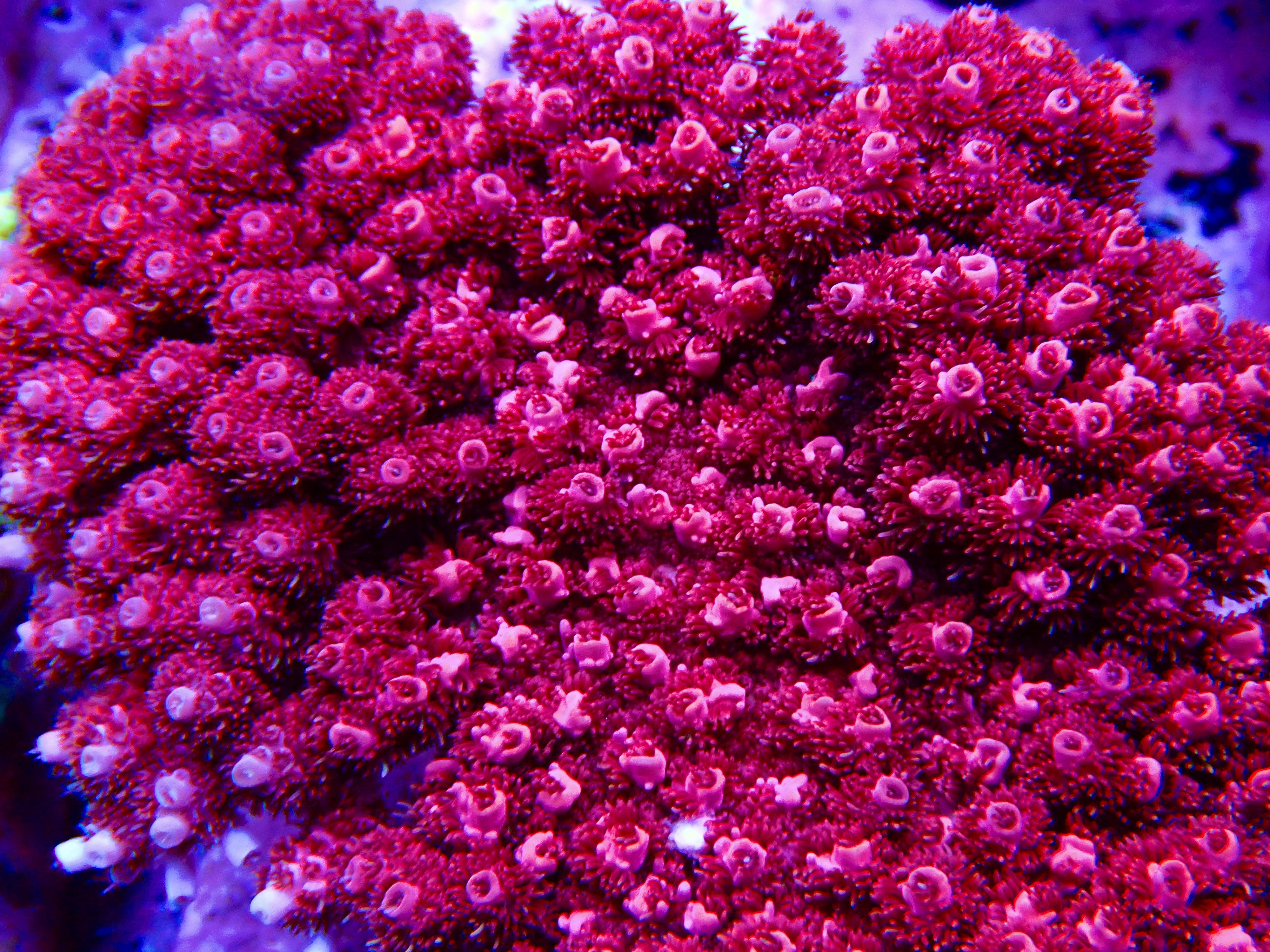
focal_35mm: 58
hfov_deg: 33.2
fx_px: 2128
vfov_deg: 25.2
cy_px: 476
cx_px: 635
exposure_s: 1/125
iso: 400
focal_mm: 10.35
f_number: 5
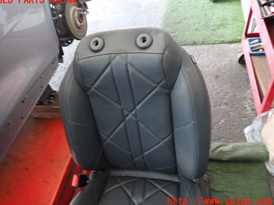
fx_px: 206
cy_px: 101
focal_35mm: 26
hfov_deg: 67.3
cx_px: 132
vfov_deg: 53.1
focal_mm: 4.5
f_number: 2
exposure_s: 1/30
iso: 400
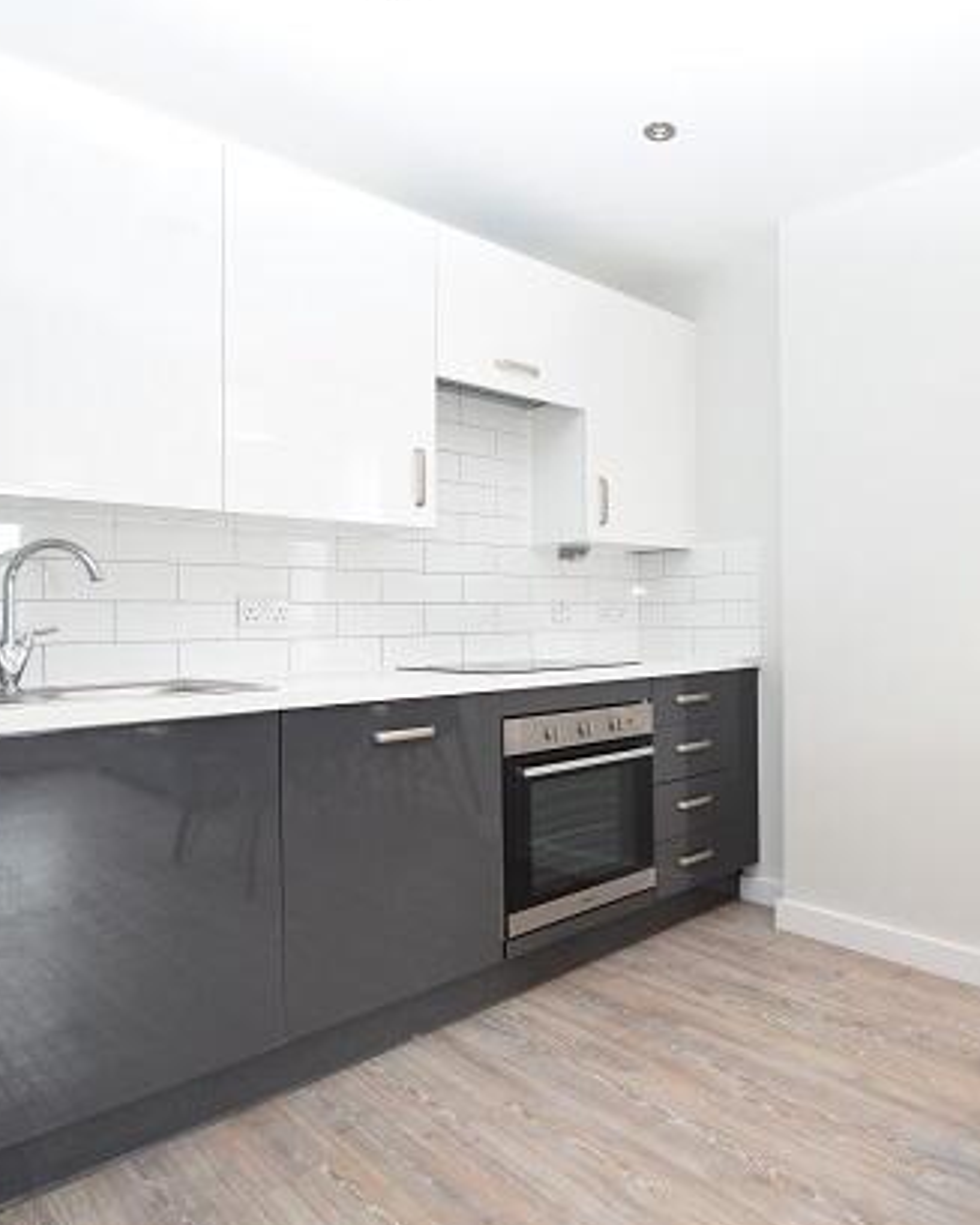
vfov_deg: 75.1
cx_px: 623
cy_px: 614
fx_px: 798
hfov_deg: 62.1
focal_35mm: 22
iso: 800
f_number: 4.5
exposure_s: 1/80
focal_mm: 10
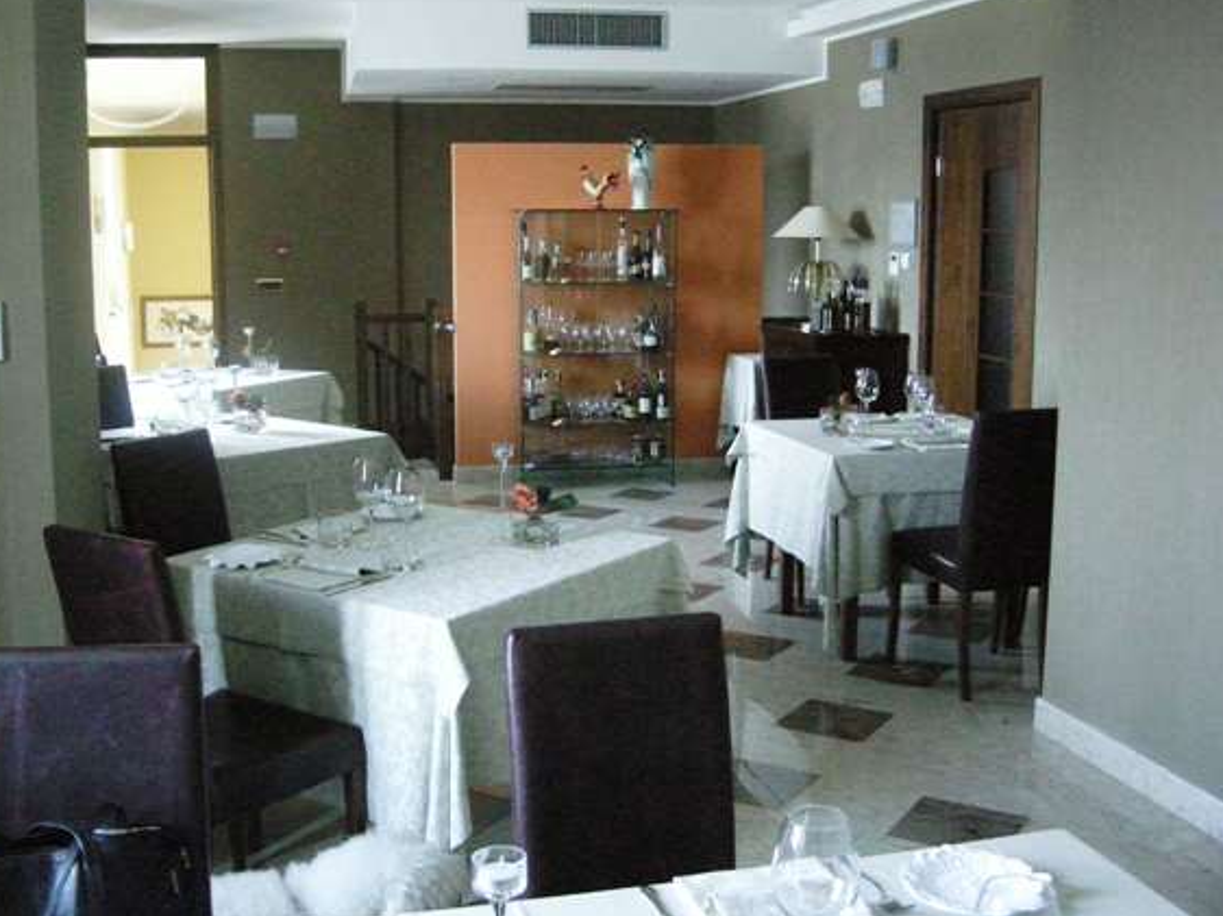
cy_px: 472
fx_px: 1448
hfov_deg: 45.8
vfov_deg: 35.1
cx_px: 596
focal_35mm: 41
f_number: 2.7
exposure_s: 1/68.6
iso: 1600
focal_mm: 7.5
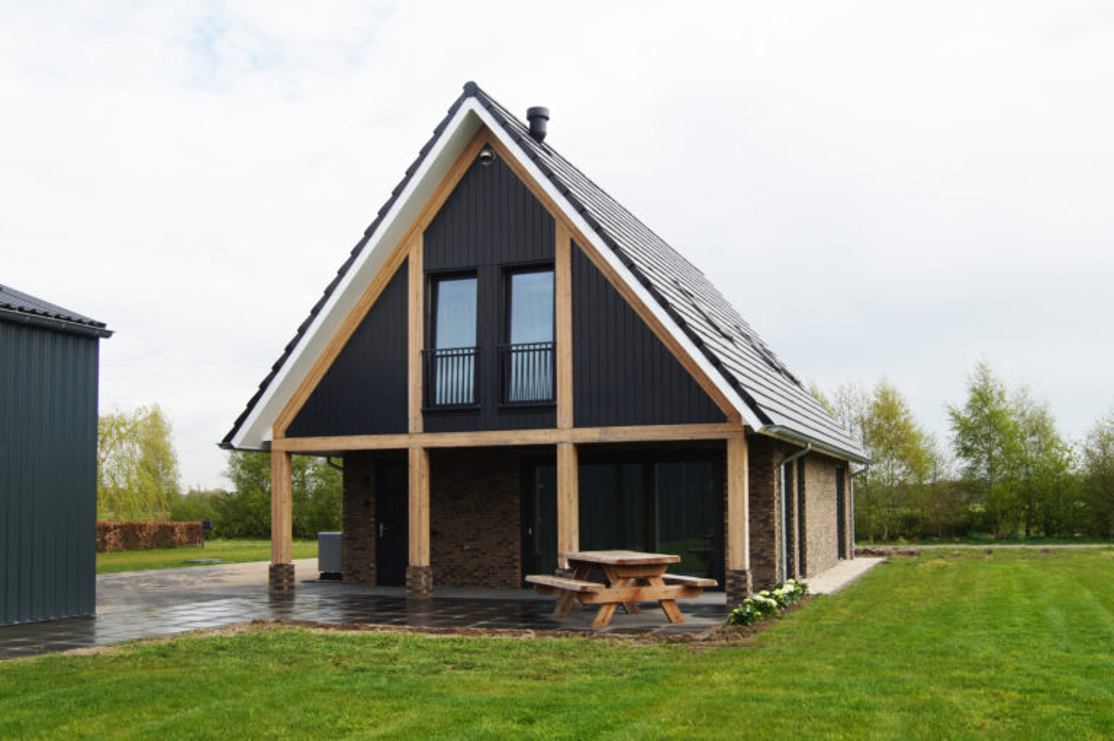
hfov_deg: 57.3
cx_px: 557
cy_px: 370
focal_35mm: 33
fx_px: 1020
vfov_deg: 39.9
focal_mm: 22
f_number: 9
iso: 100
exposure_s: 1/125
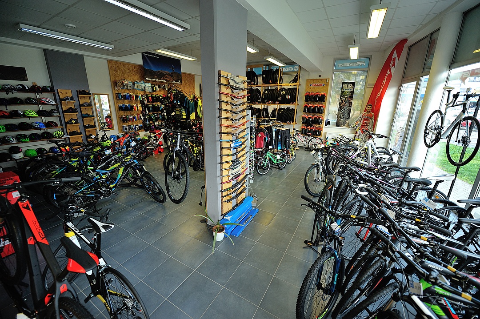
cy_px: 160
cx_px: 240
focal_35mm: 14
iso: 400
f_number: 2.8
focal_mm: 14
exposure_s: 1/250
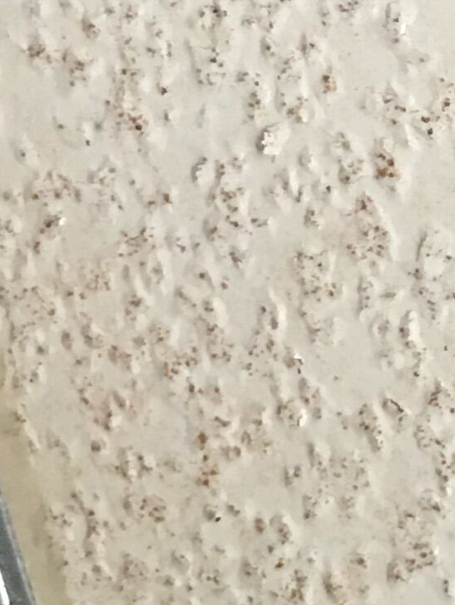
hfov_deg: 9.0
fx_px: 2784
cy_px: 55
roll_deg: -3.3
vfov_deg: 12.3
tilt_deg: -18.2
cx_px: 814
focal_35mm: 159
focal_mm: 4.15
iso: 80
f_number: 2.2
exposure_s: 1/10
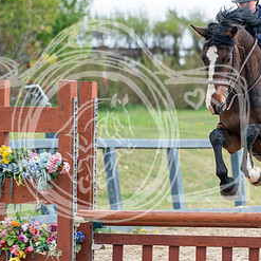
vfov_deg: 3.0
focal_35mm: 575
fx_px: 4905
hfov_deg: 3.0
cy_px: 121
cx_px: 248
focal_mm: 288
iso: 200
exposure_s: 1/320
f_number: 5.6
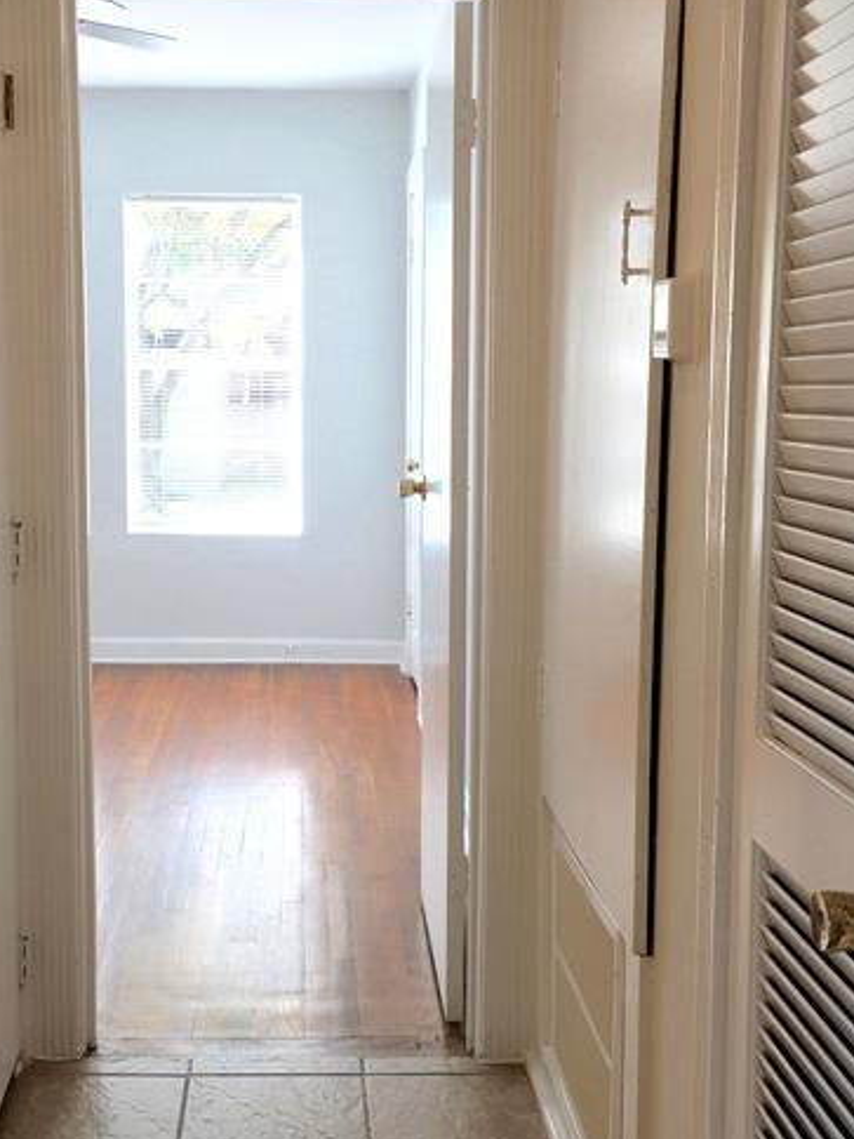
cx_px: 301
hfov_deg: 31.3
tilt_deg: -6.6
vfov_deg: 41.2
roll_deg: +0.2
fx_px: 1513
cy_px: 588
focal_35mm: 46
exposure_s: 1/60
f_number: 2.2
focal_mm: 4.15
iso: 25
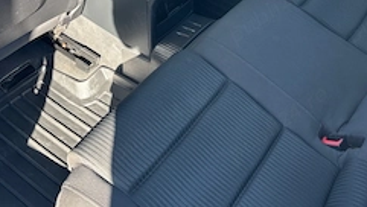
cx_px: 190
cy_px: 24
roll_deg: -0.2
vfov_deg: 24.8
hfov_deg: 43.7
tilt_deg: -39.5
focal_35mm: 47
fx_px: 458
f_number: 1.6
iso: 40
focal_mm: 5.96
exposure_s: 1/121
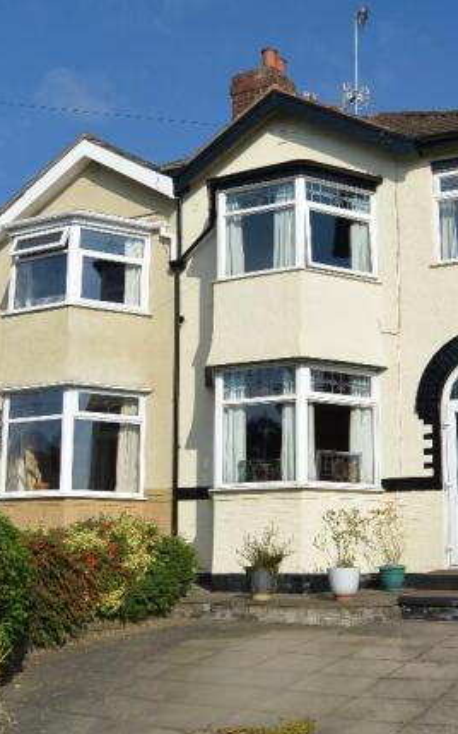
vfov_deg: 44.4
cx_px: 278
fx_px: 899
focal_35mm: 45
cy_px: 370
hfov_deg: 28.5
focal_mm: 11
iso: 100
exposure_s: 1/1250
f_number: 4.5
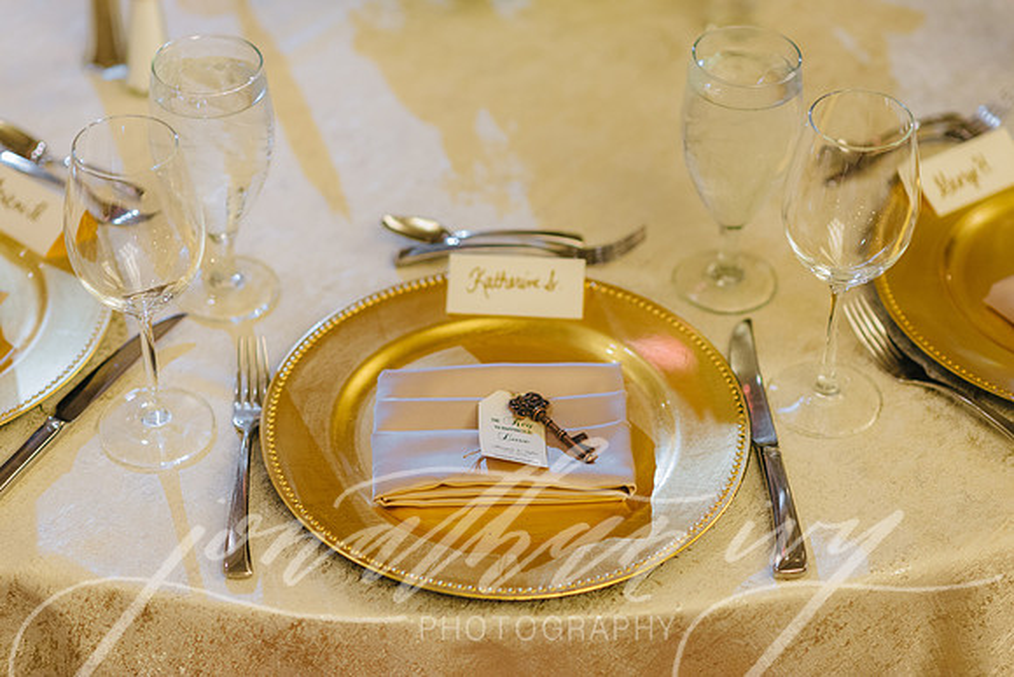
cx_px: 507
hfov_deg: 23.9
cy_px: 338
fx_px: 2395
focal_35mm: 85
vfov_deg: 16.1
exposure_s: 1/125
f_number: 2.2
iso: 1600
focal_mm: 85
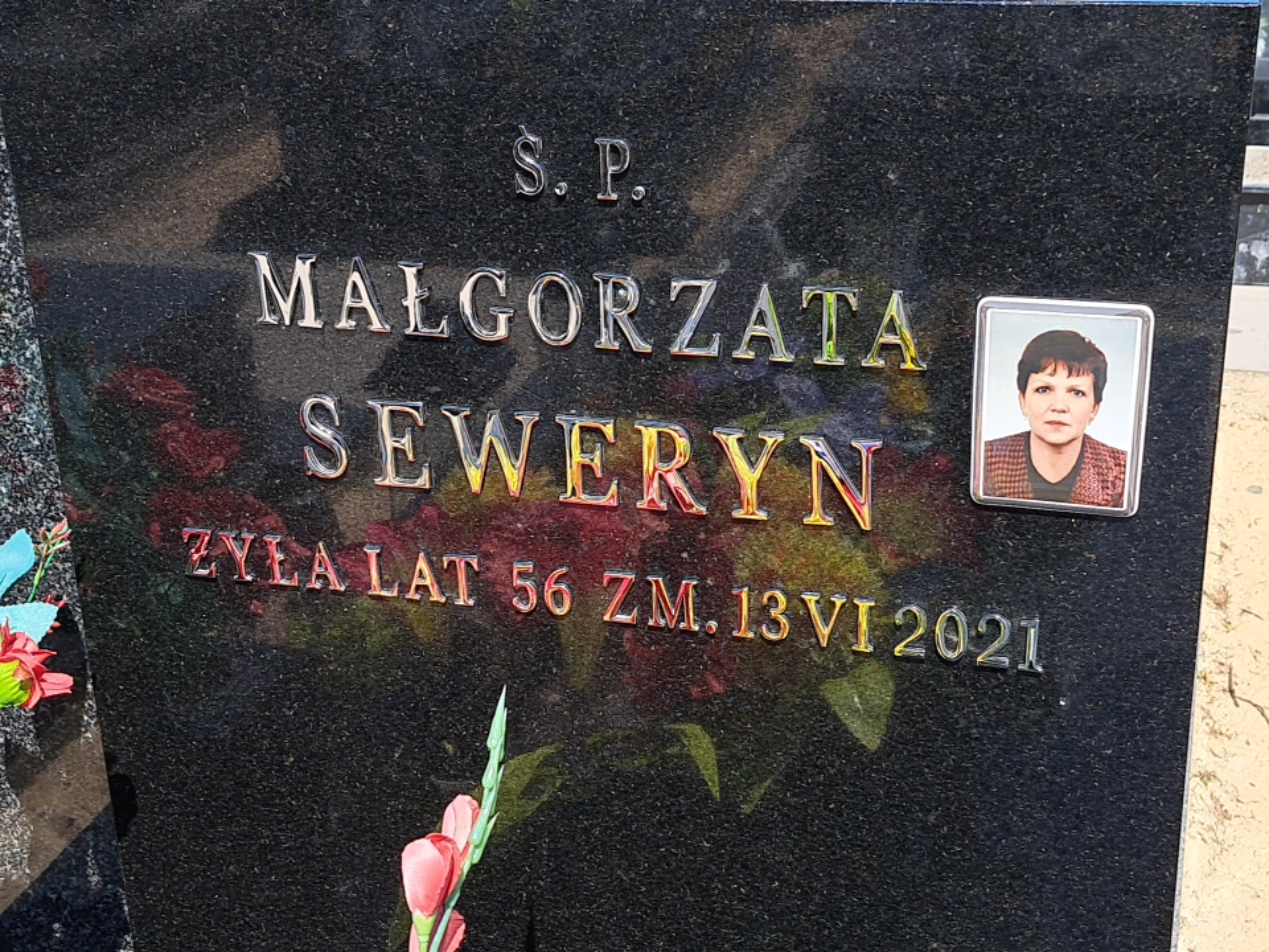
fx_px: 880
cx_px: 634
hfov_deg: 71.6
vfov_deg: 56.8
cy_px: 476
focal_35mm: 24
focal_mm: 5.23
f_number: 1.8
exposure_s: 1/887
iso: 50
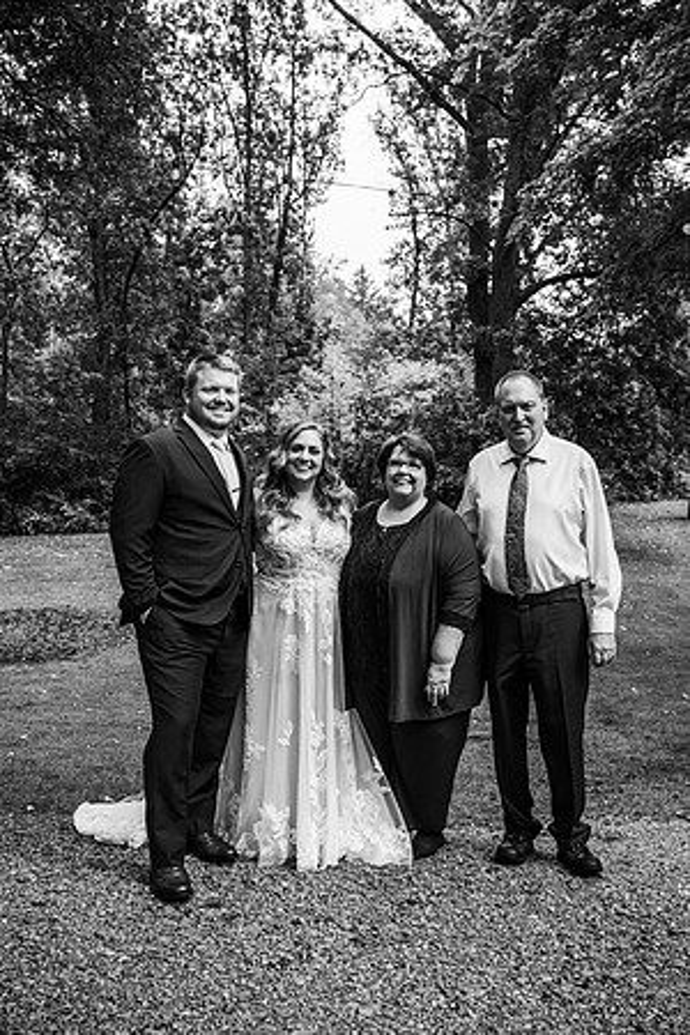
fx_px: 1006
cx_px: 345
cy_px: 518
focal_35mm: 35
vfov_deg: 54.4
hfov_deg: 37.9
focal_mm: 35
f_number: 5
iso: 200
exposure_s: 1/400
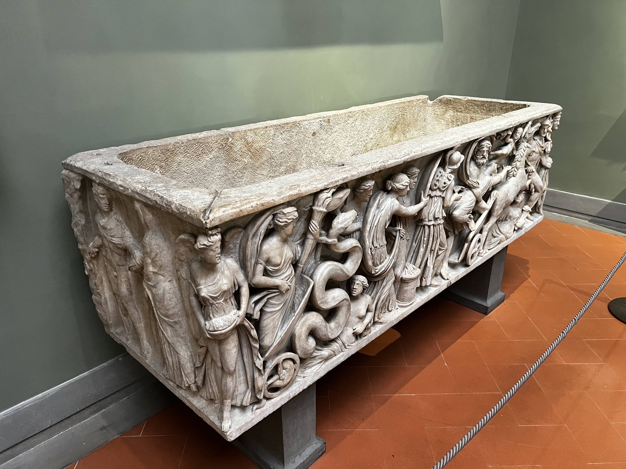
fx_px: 470
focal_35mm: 26
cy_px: 234
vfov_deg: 53.1
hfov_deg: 67.3
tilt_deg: -23.3
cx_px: 313
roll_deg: +0.5
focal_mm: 5.7
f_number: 1.5
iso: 400
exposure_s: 1/50
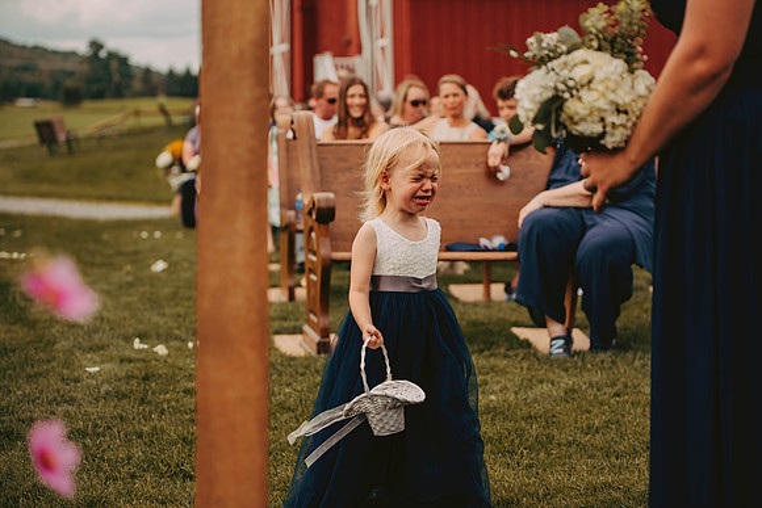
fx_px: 1651
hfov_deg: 26.0
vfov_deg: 17.5
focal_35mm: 78
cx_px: 381
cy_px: 254
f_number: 2.8
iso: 200
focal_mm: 78
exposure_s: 1/1600
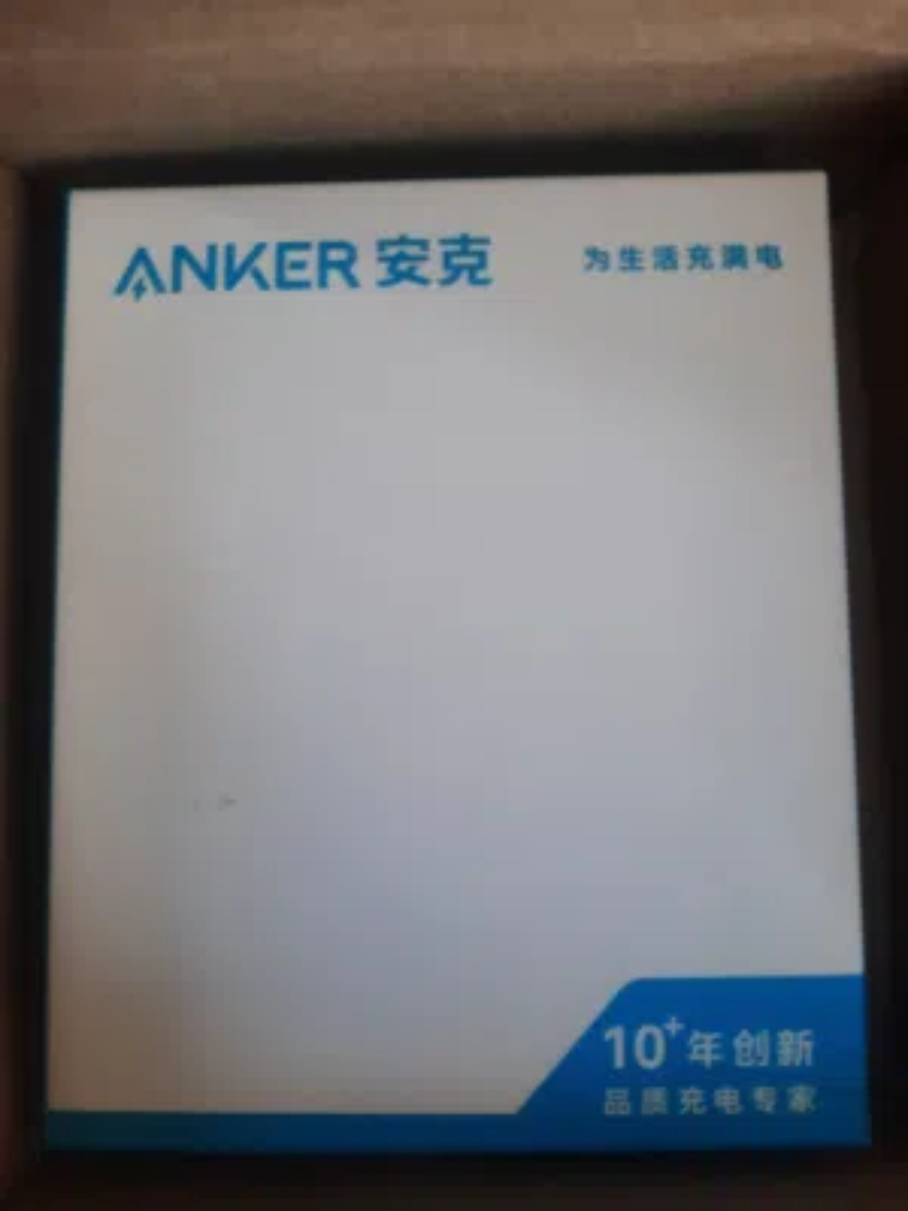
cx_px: 454
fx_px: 874
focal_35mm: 25
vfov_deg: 69.4
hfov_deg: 54.9
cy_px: 606
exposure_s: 1/50
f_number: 2
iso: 100
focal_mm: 4.6
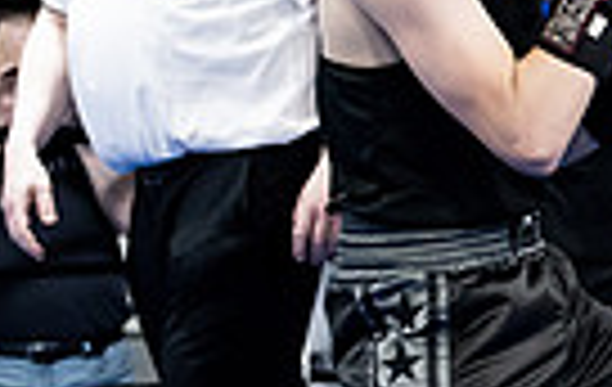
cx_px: 1171
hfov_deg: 10.6
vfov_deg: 7.2
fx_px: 3062
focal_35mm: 183
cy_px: 318
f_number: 2.8
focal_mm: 34
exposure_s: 1/1000
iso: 6400
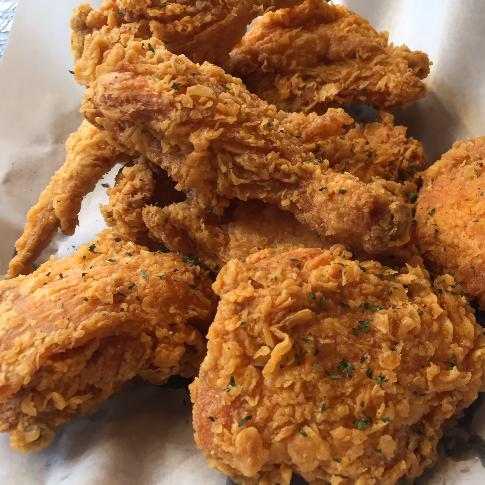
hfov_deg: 46.9
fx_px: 555
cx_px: 296
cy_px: 244
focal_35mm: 35
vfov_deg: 47.2
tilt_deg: -50.5
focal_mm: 4.15
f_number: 2.2
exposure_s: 1/30
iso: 64
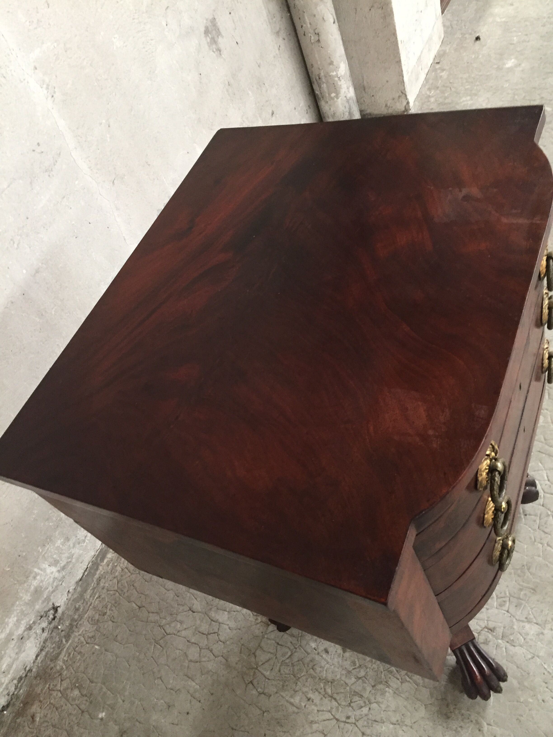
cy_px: 368
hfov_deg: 48.2
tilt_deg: -47.3
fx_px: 618
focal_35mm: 29
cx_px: 276
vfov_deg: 61.7
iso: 250
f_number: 2.2
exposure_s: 1/20
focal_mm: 4.15
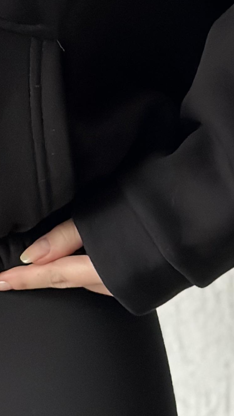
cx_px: -76
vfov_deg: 13.3
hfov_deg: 7.6
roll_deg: +0.6
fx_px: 1743
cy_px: -76
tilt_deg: +4.4
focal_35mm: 158
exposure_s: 1/60
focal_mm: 6.86
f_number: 1.78
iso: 400
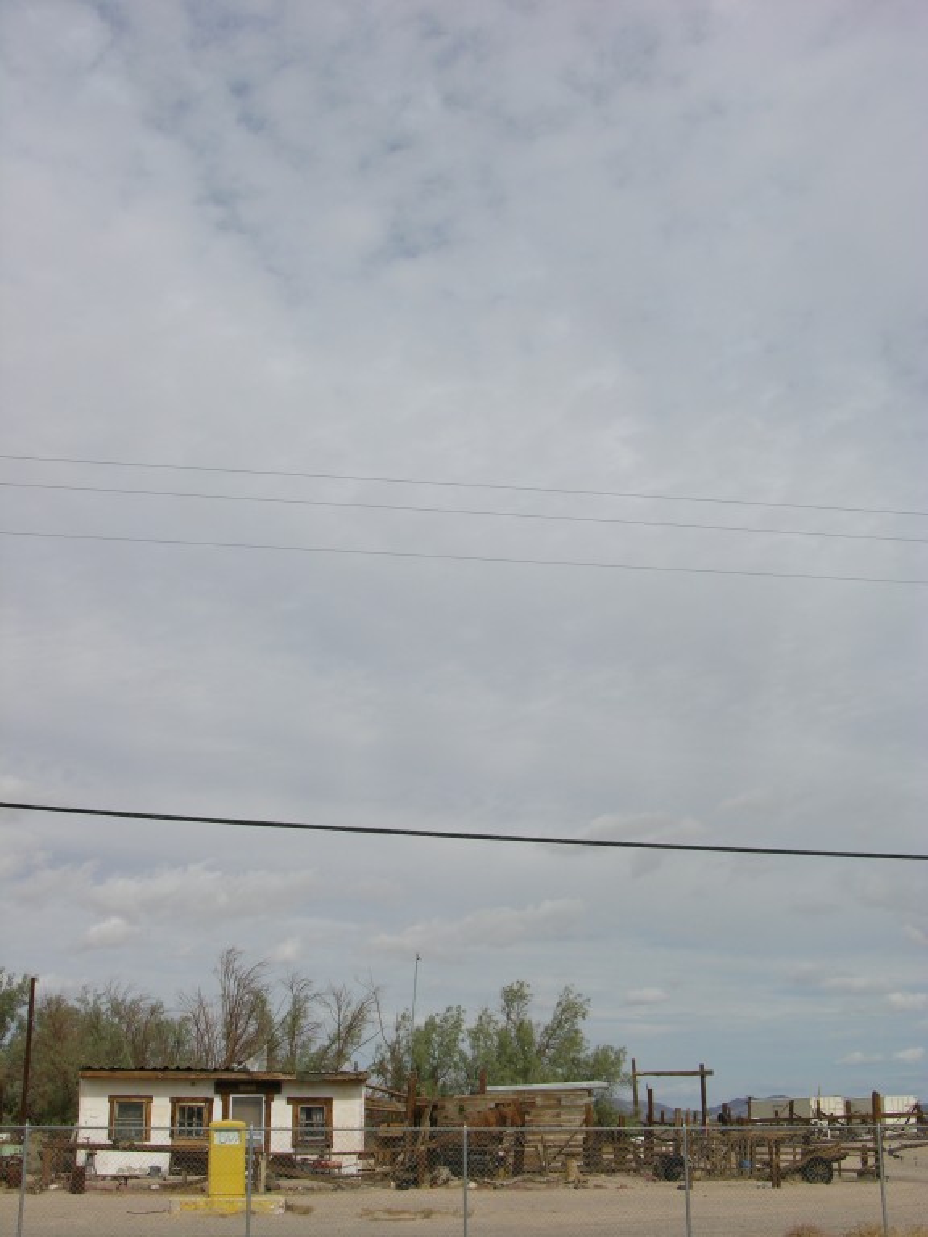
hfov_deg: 31.5
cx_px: 464
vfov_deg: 41.2
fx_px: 1644
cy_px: 618
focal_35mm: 46
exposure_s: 1/277
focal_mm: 11.6
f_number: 7.5
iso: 50
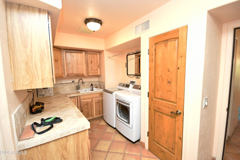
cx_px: 120
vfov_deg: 77.3
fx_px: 100
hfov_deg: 100.4
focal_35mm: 15
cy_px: 80
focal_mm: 10
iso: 1600
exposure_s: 1/125
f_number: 4
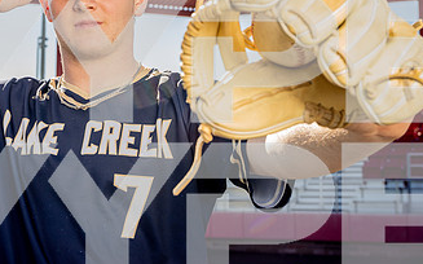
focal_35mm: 76
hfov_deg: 27.1
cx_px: 166
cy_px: 55
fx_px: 876
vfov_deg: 17.0
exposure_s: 1/250
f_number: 7.1
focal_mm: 42
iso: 250
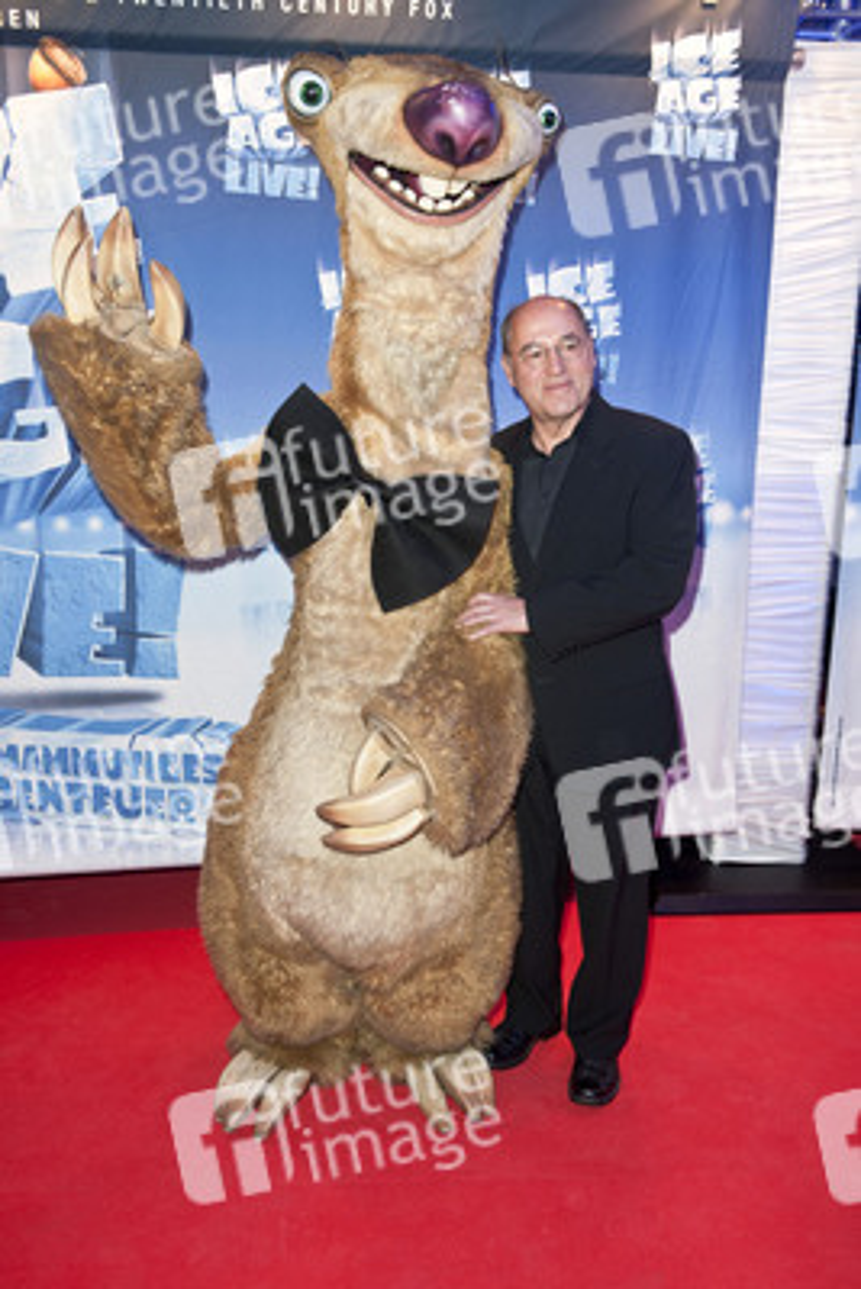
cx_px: 430
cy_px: 644
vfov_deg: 55.8
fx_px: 1219
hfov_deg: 38.9
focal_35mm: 34
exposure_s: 1/200
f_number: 5.6
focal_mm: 34
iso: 800
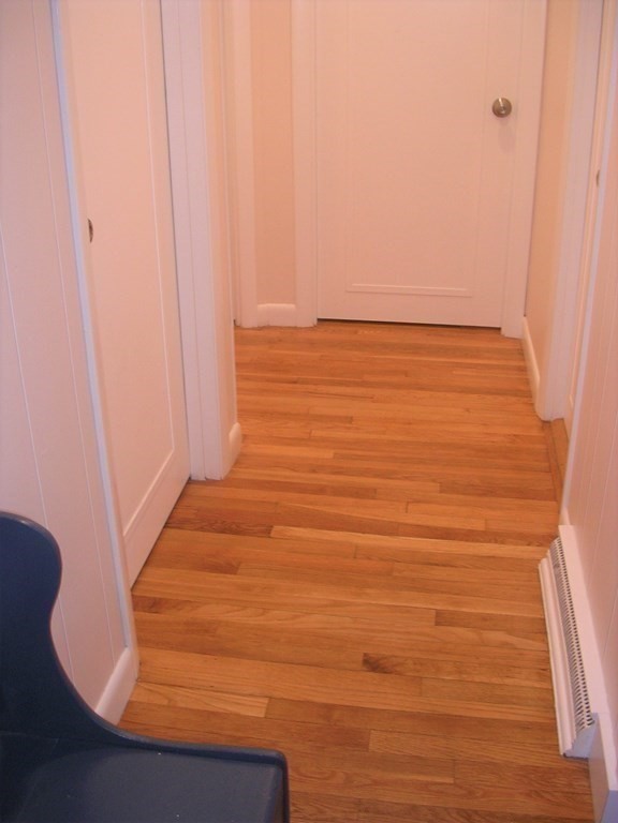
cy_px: 412
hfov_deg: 37.7
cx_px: 309
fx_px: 905
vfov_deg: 49.0
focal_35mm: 38
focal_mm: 5.8
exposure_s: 1/30
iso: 50
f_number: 2.8
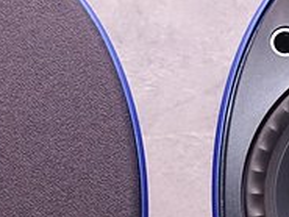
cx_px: 202
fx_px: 1562
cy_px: 254
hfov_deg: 10.6
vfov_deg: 7.9
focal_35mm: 187
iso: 1000
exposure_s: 1/100
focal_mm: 16.43
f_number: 4
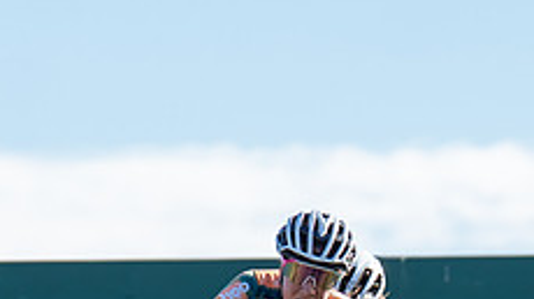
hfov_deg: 3.6
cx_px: 89
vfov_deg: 2.0
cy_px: 763
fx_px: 8603
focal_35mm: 608
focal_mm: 120
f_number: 3.5
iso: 250
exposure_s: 1/1000
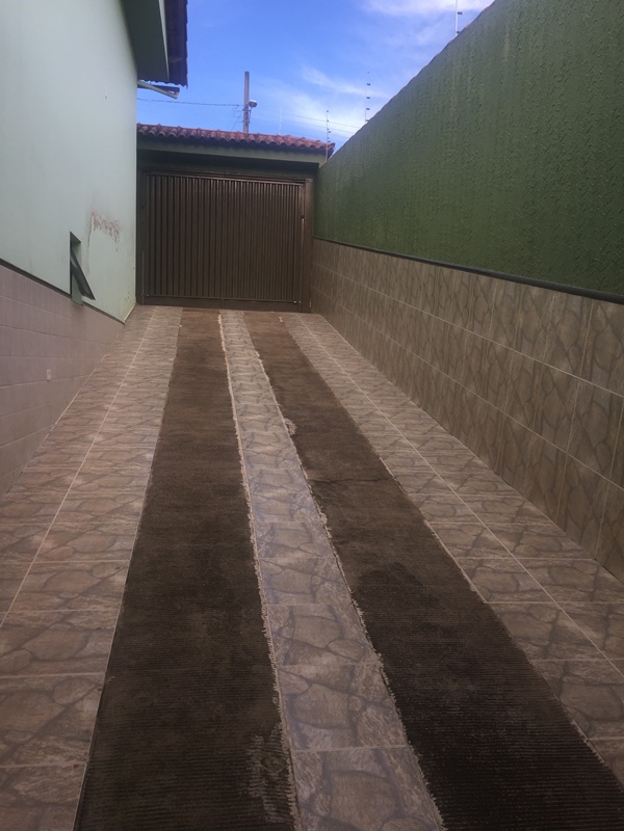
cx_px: 312
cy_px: 416
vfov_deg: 61.7
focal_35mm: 29
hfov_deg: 48.2
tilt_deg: -4.1
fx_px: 697
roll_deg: -2.2
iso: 32
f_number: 2.2
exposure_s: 1/412
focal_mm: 4.15
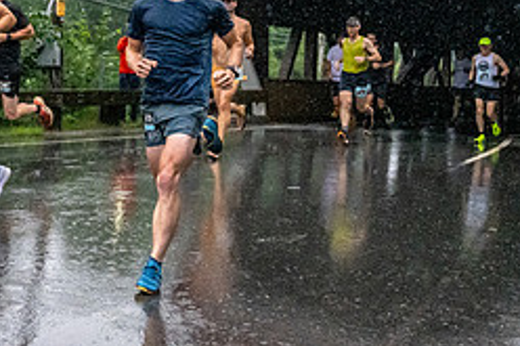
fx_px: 996
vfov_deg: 19.2
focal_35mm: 69
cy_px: 12
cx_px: 86
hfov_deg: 28.5
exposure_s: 1/4000
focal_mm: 29.5
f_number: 2.8
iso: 12800
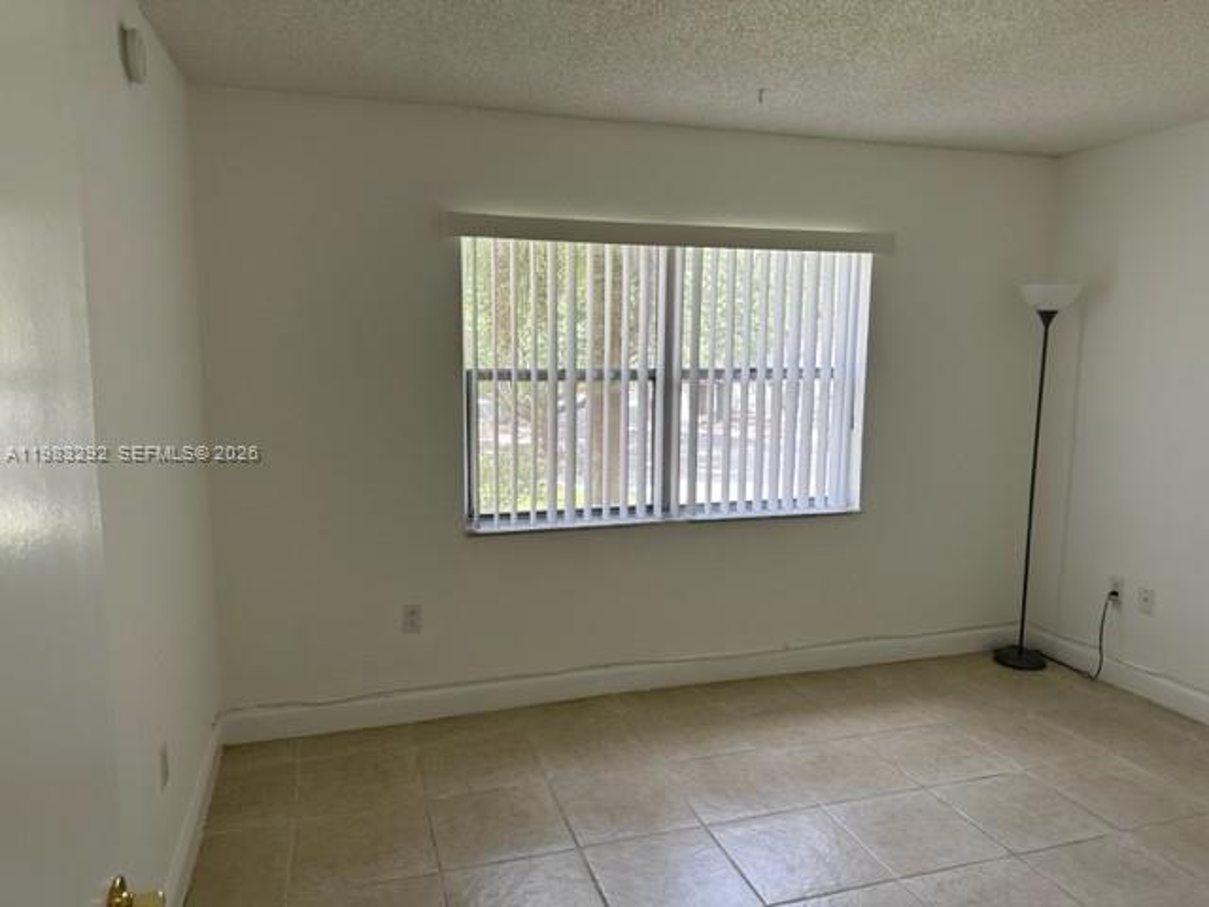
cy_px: 454
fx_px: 838
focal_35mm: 24
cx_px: 604
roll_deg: -0.1
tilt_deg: -7.5
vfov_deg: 56.8
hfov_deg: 71.6
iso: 100
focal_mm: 6.86
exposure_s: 1/161
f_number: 1.78
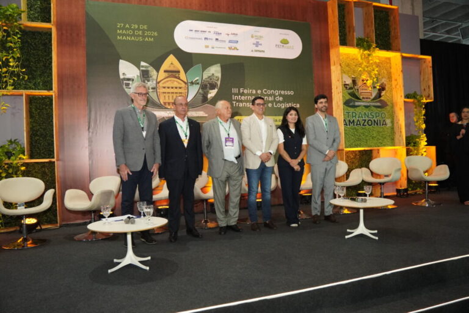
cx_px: 234
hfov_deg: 70.4
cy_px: 156
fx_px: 332
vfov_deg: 50.4
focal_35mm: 26
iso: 2500
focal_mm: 17
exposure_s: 1/160
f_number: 2.8
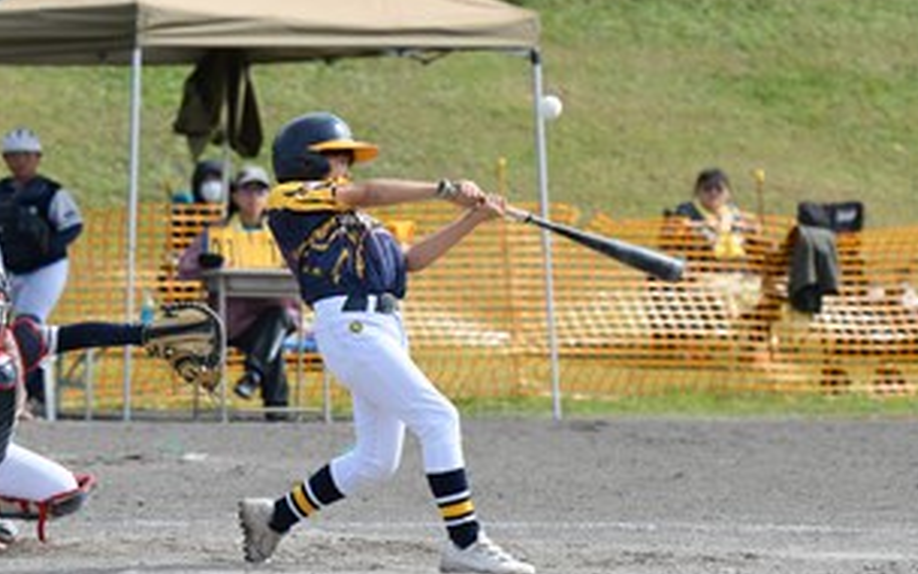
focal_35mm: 362
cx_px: 402
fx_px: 9057
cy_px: 267
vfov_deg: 3.6
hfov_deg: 5.8
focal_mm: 135
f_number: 4
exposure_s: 1/2000
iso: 220
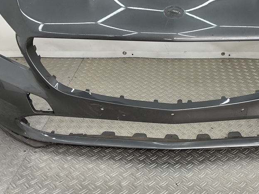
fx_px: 352
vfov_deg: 30.7
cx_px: 176
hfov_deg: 39.9
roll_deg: -2.2
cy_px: 67
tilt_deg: -26.3
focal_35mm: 47
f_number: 1.8
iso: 20
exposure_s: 1/120
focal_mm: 3
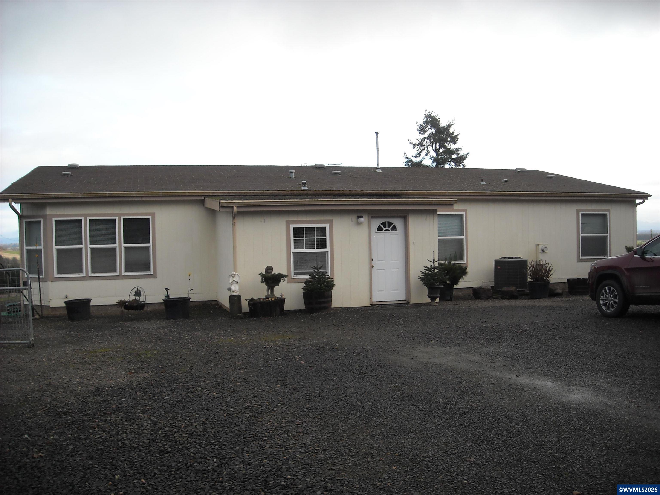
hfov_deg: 52.6
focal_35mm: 35
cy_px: 248
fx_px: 667
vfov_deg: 40.7
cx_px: 330
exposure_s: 1/125
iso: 64
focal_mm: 5.7
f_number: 5.6
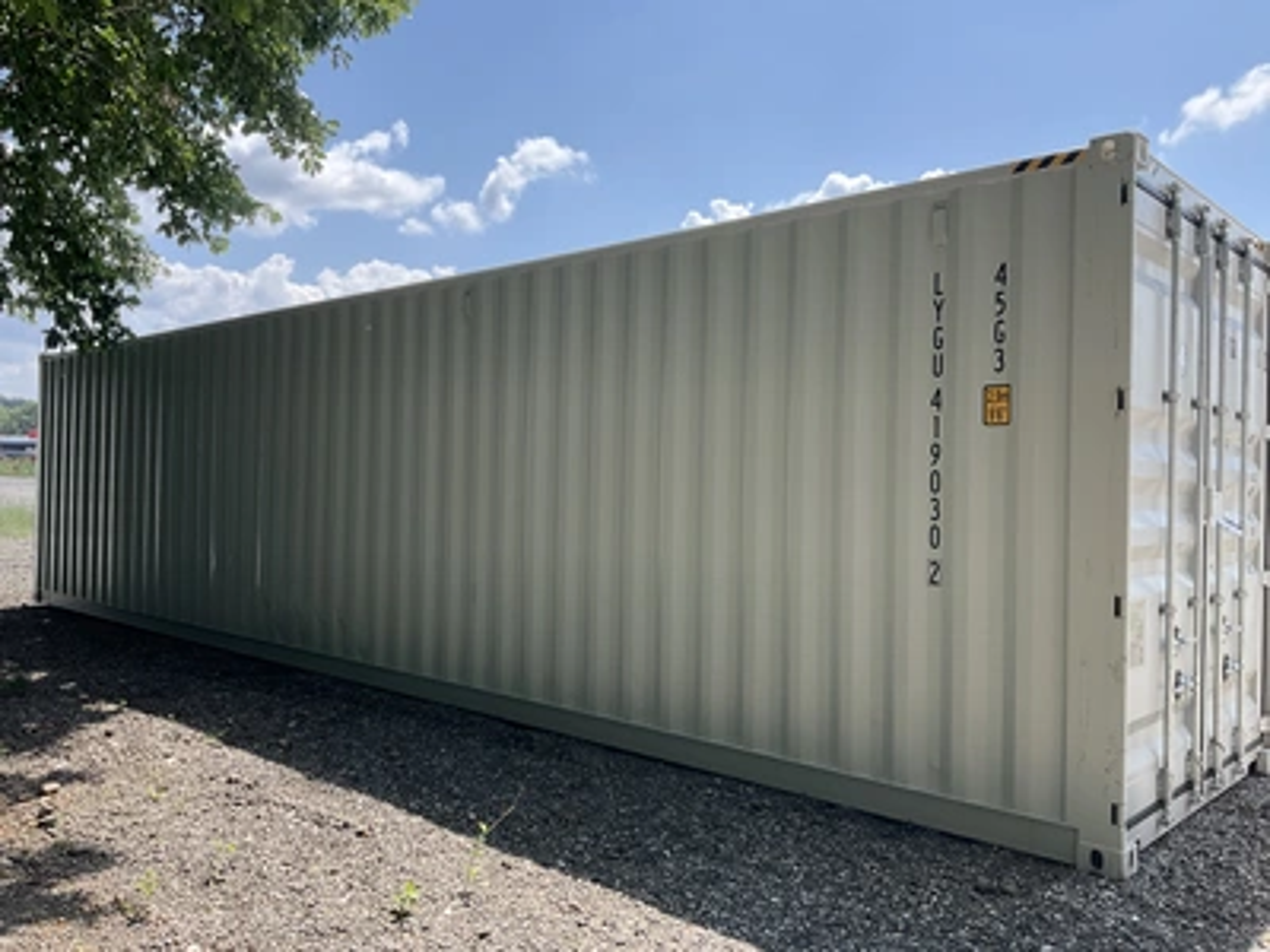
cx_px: 635
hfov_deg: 61.7
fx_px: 1064
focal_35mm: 29
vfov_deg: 48.2
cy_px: 476
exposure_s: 1/883
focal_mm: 3
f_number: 1.8
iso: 25
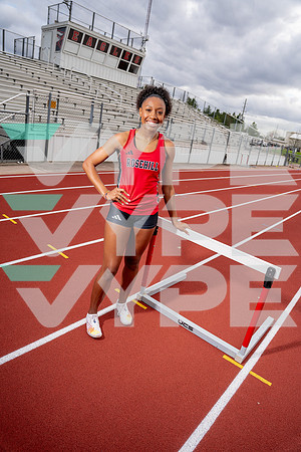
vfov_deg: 73.7
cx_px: 150
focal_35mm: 24
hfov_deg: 53.1
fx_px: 301
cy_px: 226
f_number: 4
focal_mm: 24
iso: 100
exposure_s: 1/250
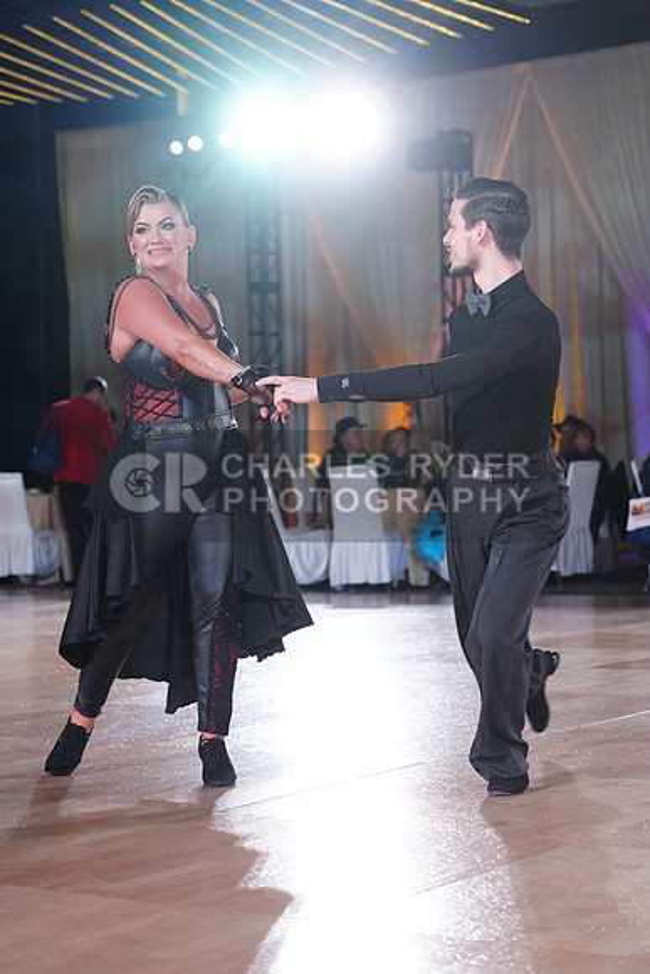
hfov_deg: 18.0
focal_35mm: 76
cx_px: 325
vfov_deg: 26.6
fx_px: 2057
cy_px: 487
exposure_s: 1/400
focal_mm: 76
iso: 2500
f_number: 4
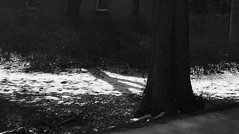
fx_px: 785
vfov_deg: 9.2
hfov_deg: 15.6
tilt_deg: +10.3
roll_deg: -4.3
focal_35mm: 124
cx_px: 381
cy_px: -127
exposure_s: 1/4274
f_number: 2.2
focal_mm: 4.15
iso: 25
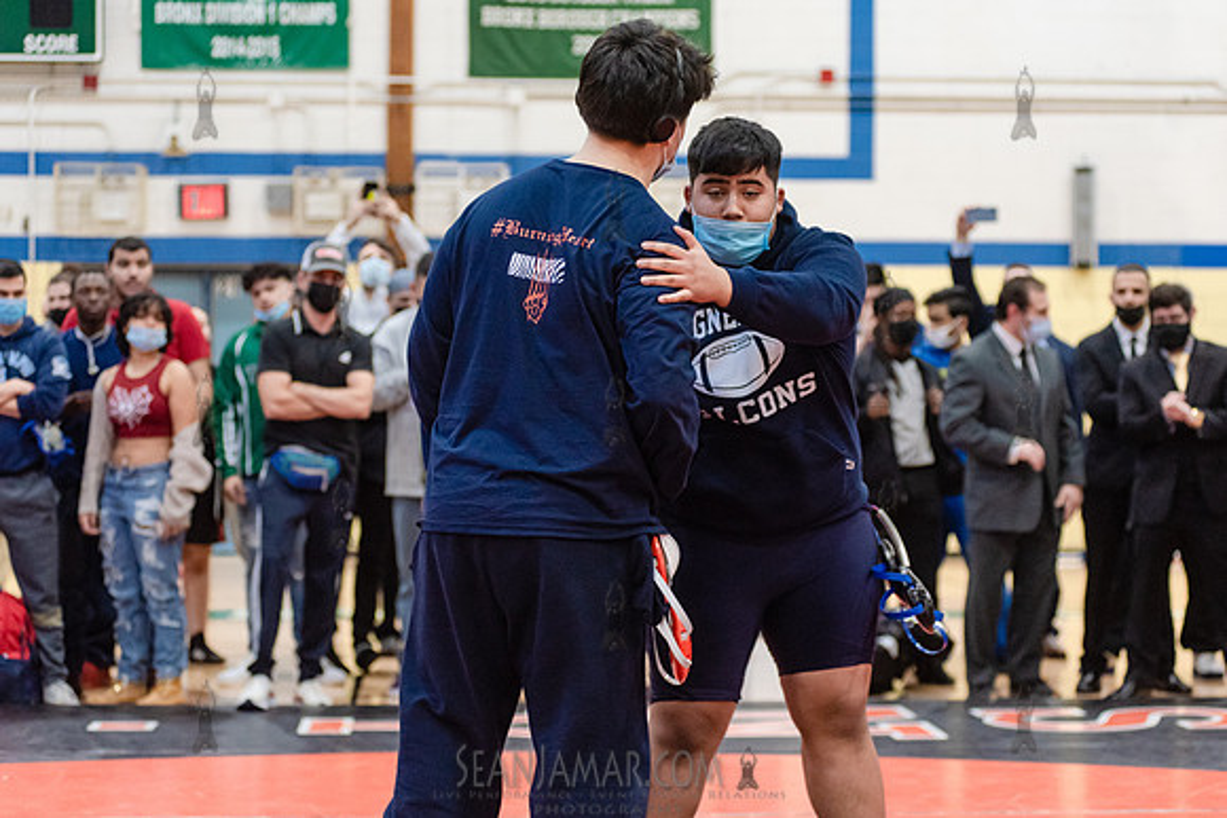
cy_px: 409
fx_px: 2763
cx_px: 614
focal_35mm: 81
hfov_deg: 25.0
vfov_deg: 16.9
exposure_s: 1/320
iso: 4000
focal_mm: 80
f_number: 3.5
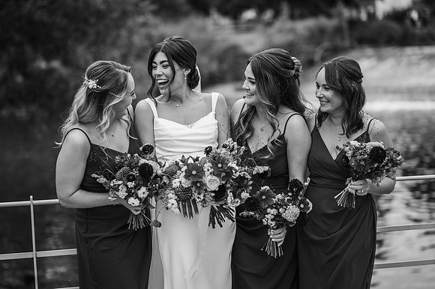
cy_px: 144
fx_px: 1026
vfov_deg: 16.1
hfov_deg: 23.9
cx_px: 218
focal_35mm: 85
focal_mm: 85
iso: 100
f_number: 2.2
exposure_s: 1/800
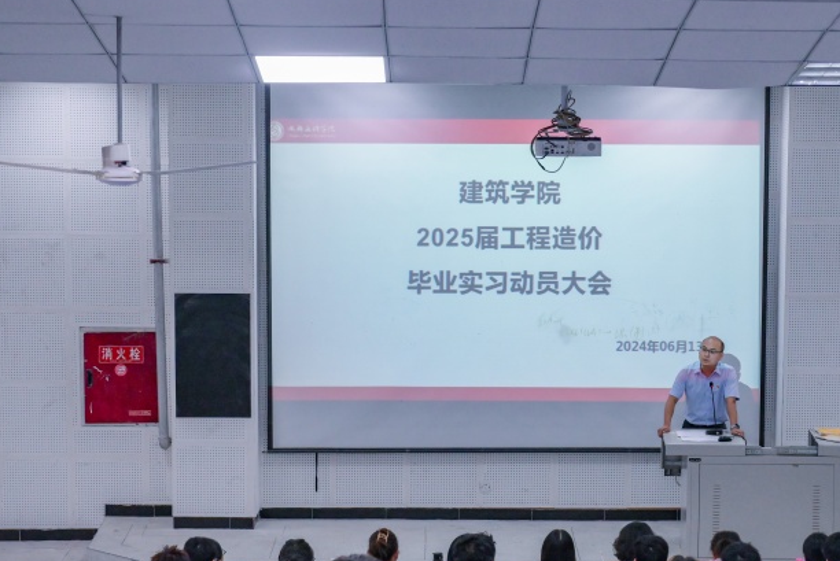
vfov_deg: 14.0
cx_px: 511
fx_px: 2288
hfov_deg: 20.8
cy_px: 329
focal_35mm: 98
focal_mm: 50
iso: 2500
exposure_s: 1/160
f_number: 5
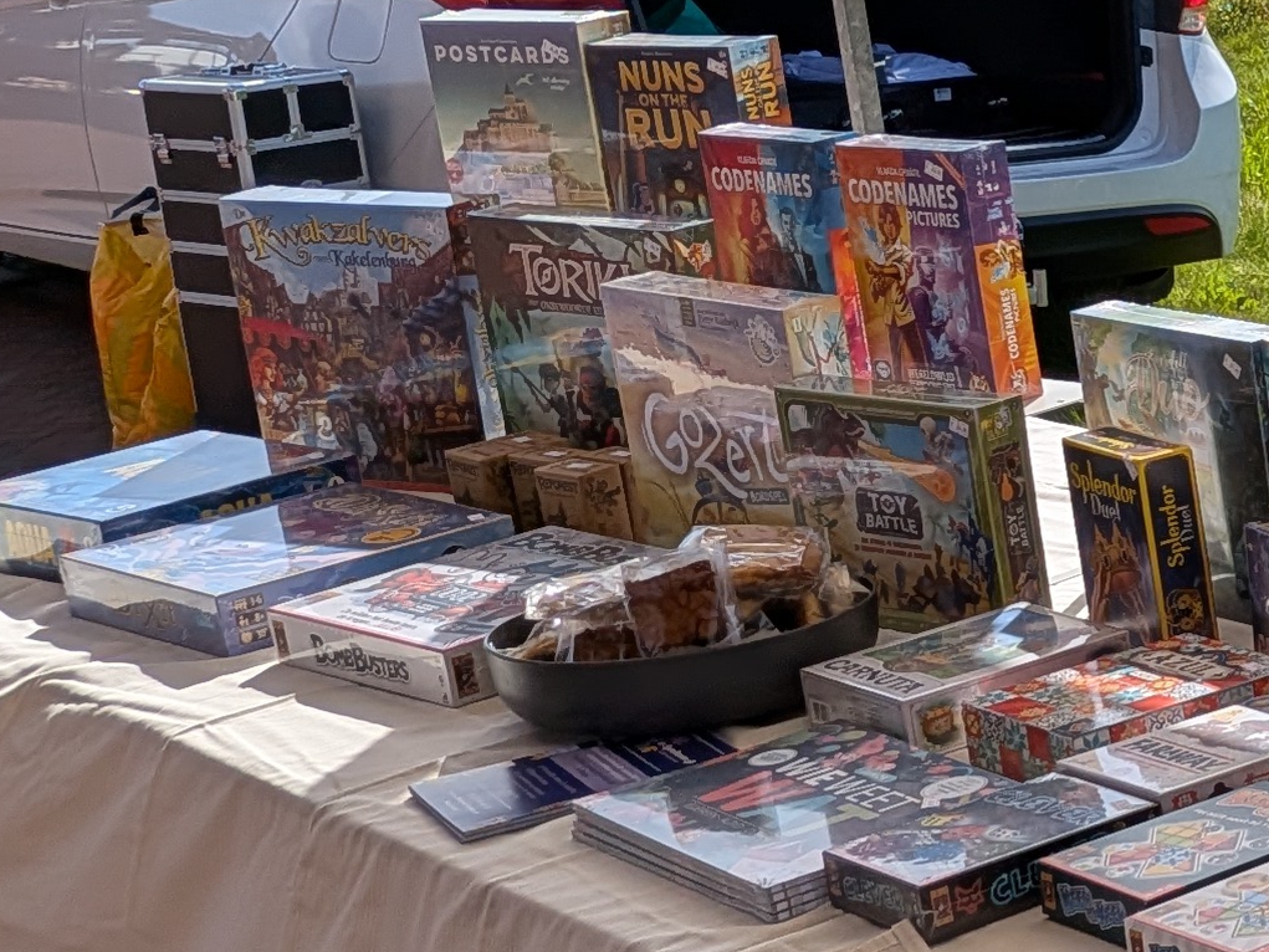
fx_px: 3446
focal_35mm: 94
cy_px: 420
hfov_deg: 17.8
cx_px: 2112
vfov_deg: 15.7
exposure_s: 1/1672
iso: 28
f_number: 1.7
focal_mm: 4.53
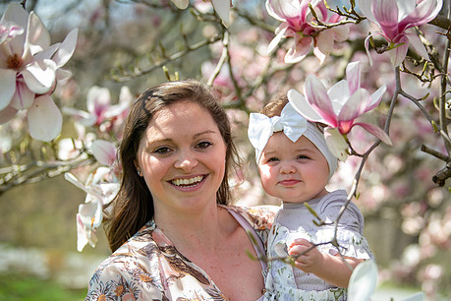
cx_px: 254
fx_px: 1140
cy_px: 175
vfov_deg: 15.0
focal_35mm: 91
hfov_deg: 22.4
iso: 50
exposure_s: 1/500
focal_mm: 72
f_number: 2.8
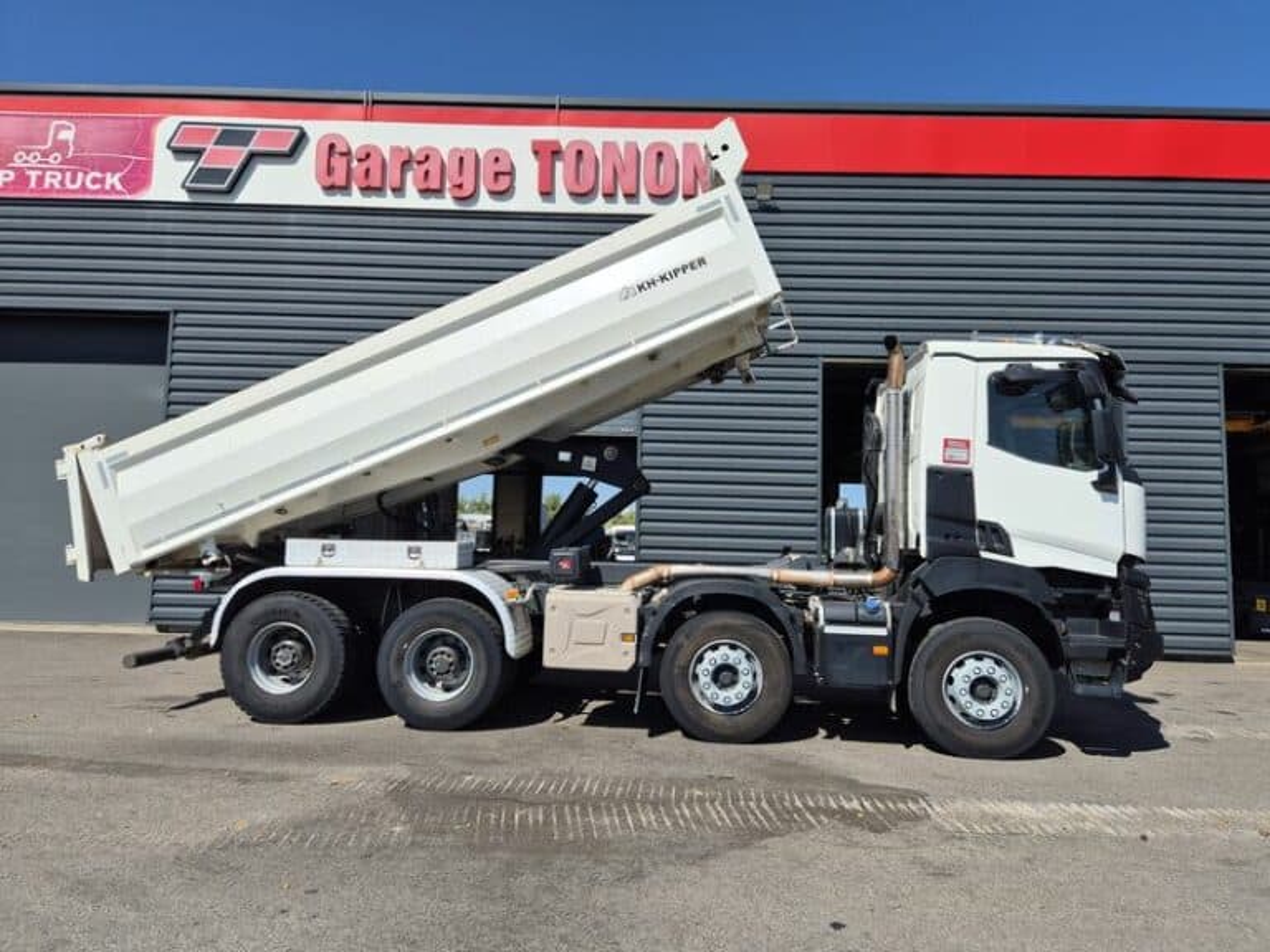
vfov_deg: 58.9
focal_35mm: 23
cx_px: 635
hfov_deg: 73.9
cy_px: 476
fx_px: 844
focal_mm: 5.4
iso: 25
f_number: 1.8
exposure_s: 1/2952
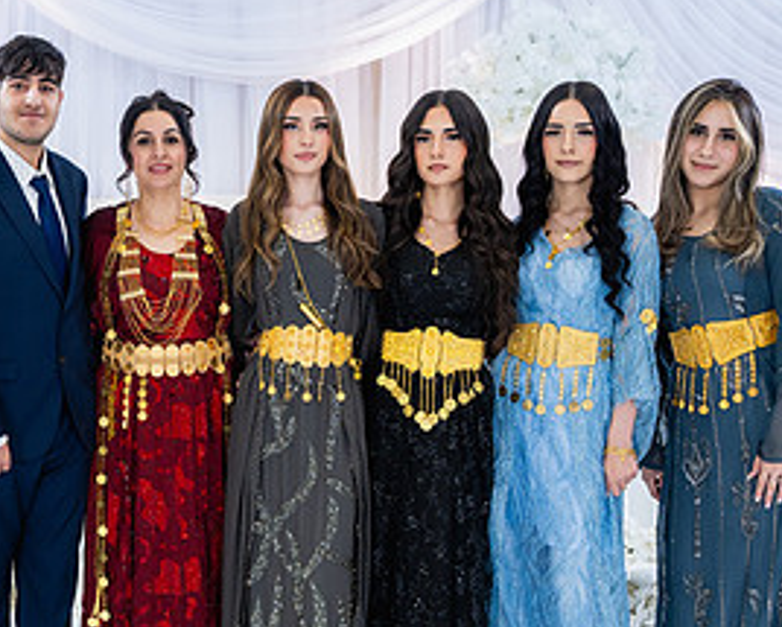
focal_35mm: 71
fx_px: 1645
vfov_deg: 21.5
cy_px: 407
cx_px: 93
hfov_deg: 26.0
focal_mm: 35
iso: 640
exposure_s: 1/160
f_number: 2.8
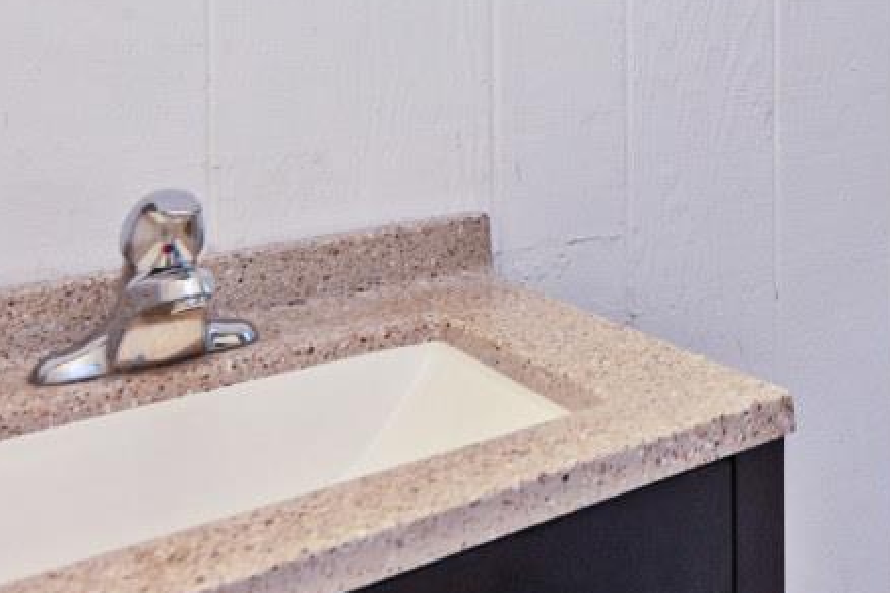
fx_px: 1187
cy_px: -51
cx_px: 866
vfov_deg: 26.0
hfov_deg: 37.3
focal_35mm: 48
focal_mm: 14
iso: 400
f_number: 4
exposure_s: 1/60
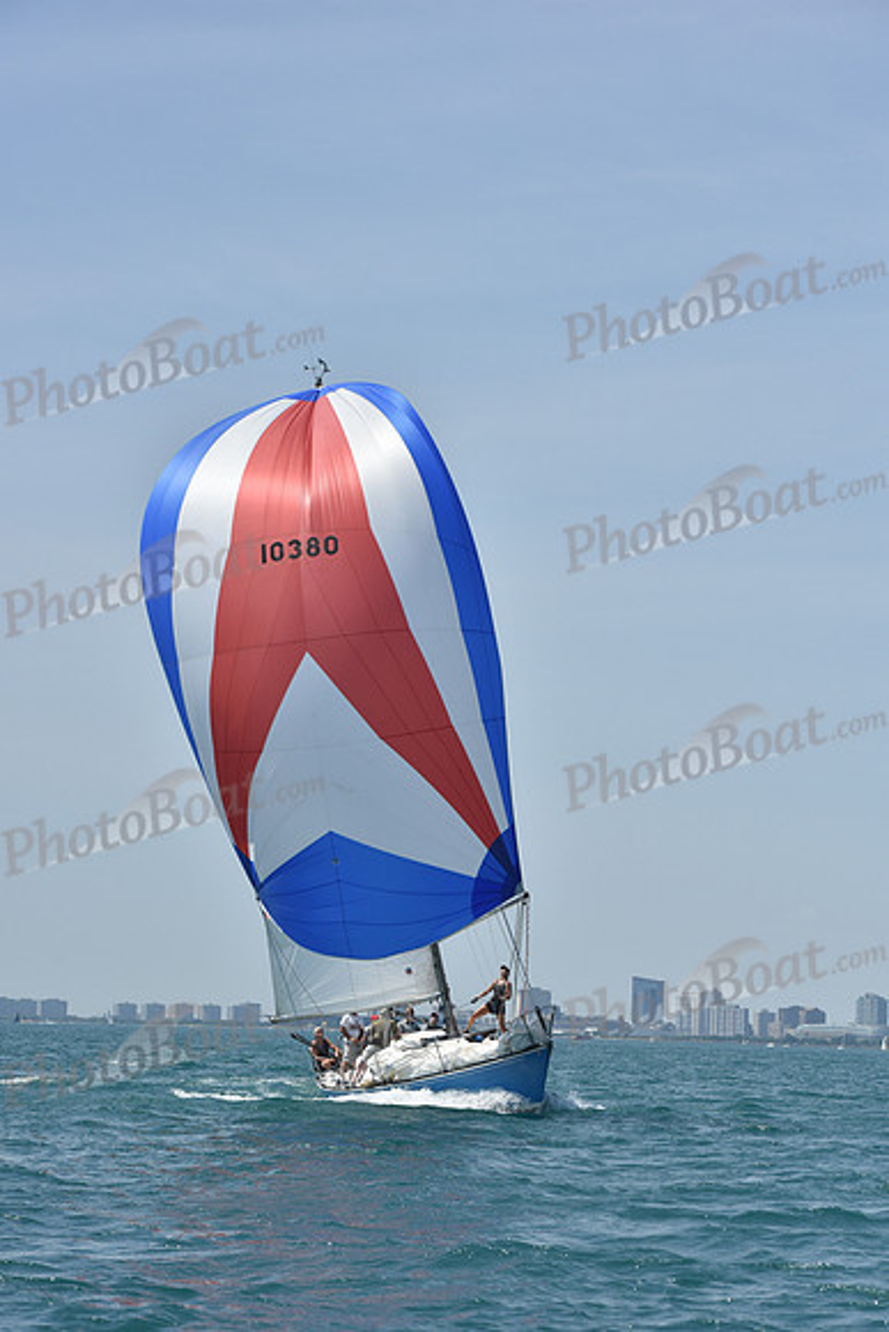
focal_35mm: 95
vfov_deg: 21.5
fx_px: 3517
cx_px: 444
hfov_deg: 14.4
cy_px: 666
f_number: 9
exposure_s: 1/1250
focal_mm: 95
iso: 250
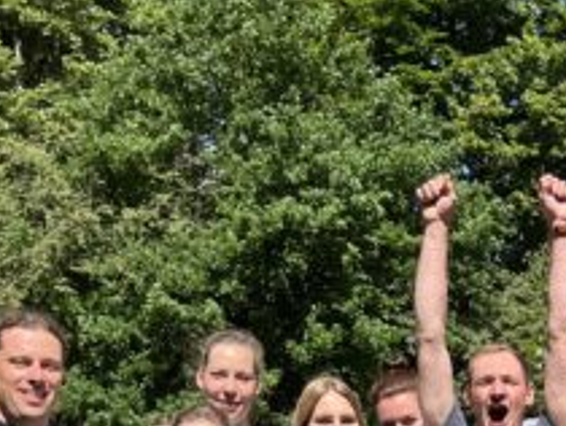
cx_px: 647
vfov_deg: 14.7
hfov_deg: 19.6
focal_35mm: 95
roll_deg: -0.3
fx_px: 1555
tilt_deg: +3.2
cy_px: 601
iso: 50
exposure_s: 1/2268
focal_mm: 5.1
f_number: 1.6
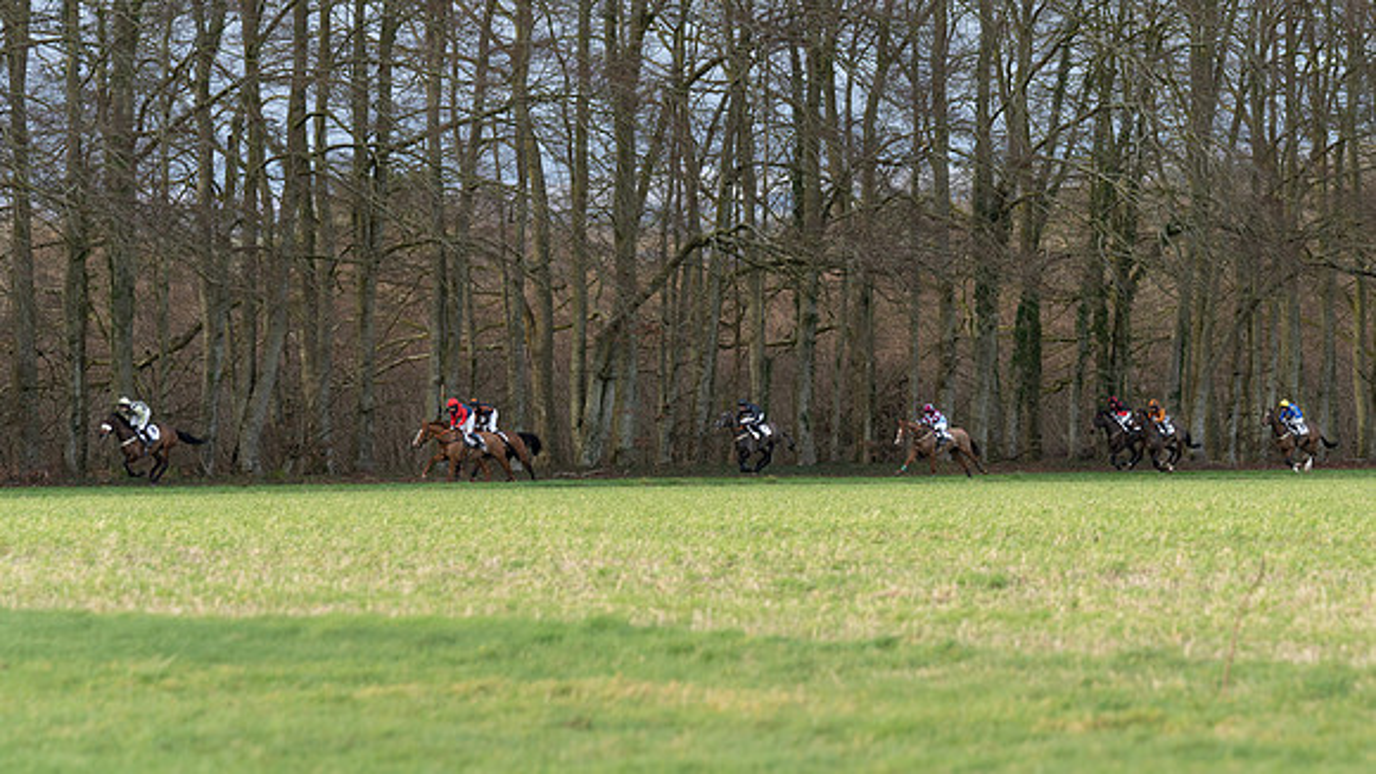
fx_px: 7418
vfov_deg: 6.0
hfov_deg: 10.6
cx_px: 863
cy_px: 399
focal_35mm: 203
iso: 400
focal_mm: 136
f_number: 4
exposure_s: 1/640
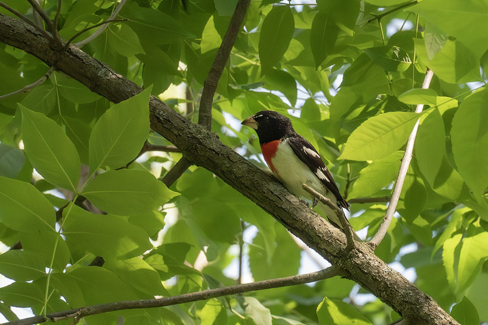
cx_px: 244
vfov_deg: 6.9
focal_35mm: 200
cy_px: 162
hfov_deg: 10.3
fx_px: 2711
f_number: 13
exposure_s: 1/3200
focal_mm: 200
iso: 20000
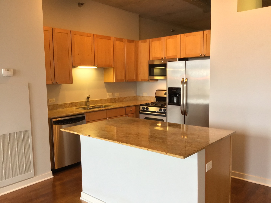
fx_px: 243
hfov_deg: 58.4
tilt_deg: -6.9
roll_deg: +2.4
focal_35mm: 31
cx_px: 136
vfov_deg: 45.4
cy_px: 102
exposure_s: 1/30
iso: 125
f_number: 2.4
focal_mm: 3.3
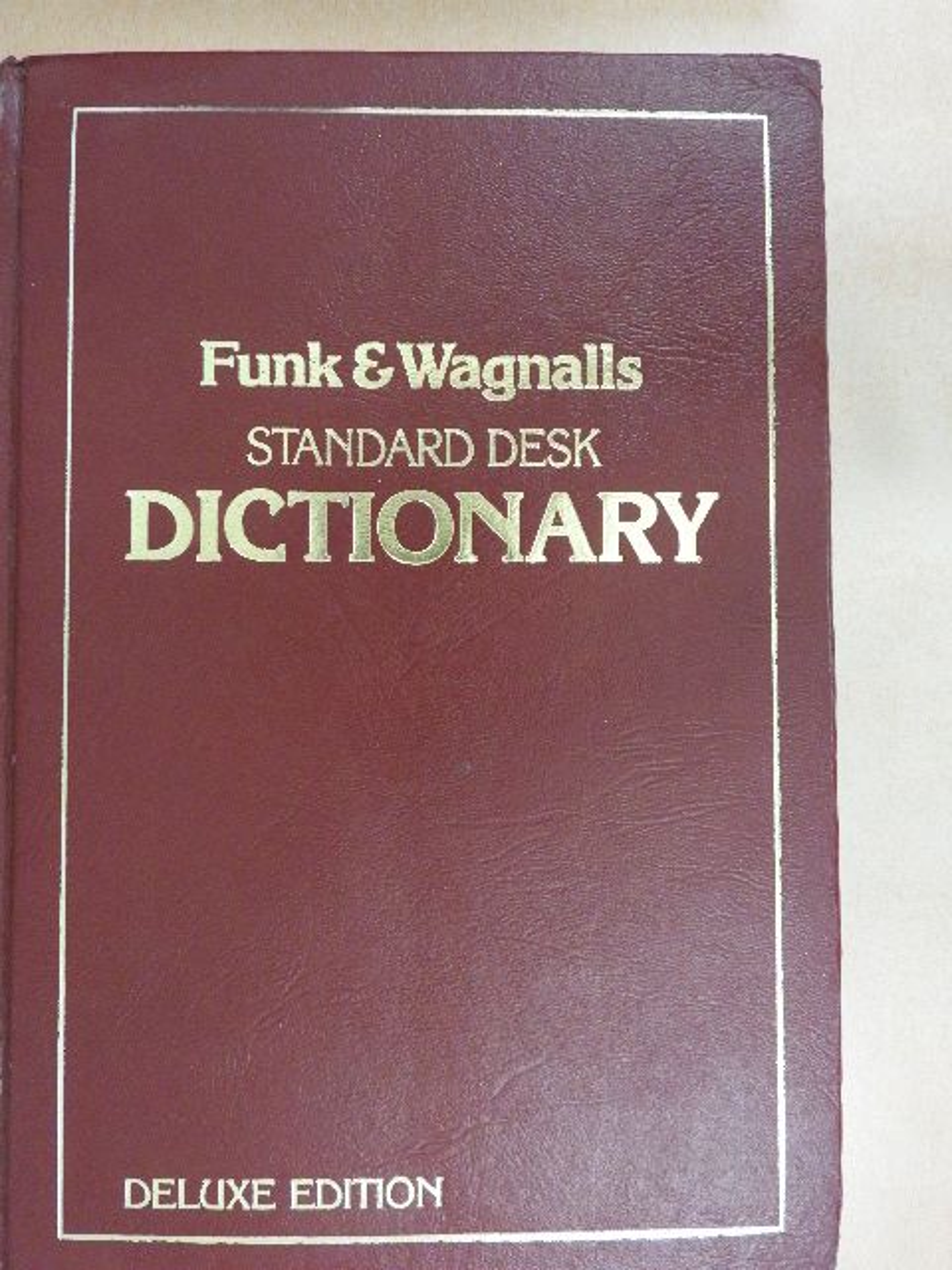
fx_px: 1100
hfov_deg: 46.8
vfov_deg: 60.0
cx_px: 476
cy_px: 635
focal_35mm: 30
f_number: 3.5
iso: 1000
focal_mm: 5.4
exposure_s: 1/60
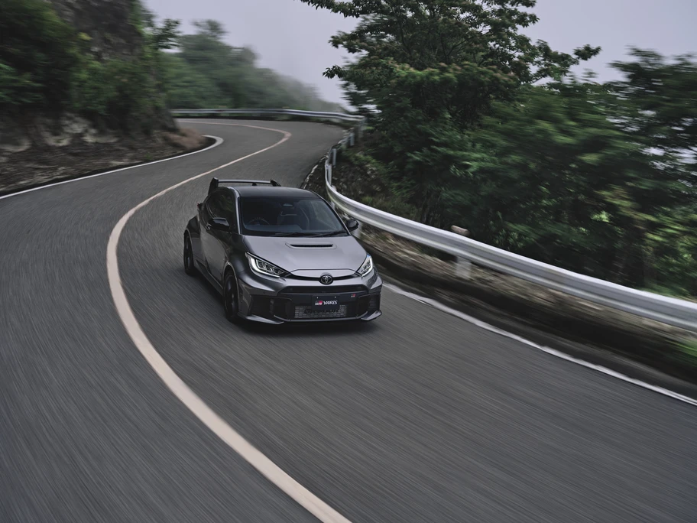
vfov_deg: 39.7
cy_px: 262
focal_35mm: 36
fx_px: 725
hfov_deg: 51.4
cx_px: 348
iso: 320
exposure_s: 1/15
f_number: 5.6
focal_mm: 45.9
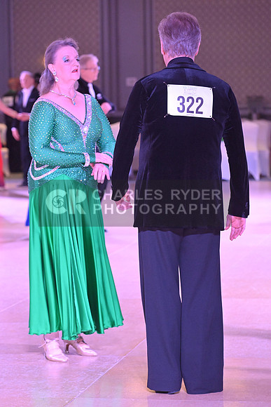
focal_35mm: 135
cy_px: 204
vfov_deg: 15.2
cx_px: 136
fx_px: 1523
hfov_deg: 10.2
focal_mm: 135
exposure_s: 1/320
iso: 5000
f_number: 5.6
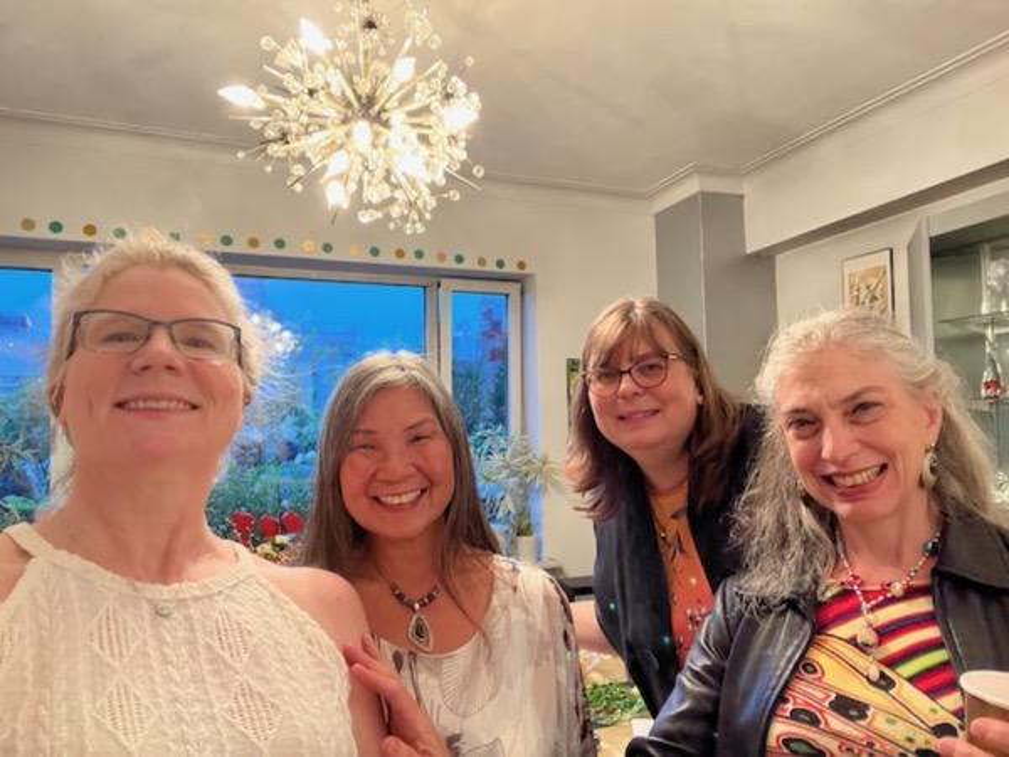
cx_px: 504
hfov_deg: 73.9
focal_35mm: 23
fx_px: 670
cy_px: 378
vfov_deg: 58.9
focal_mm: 2.71
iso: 400
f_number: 2.2
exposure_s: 1/30
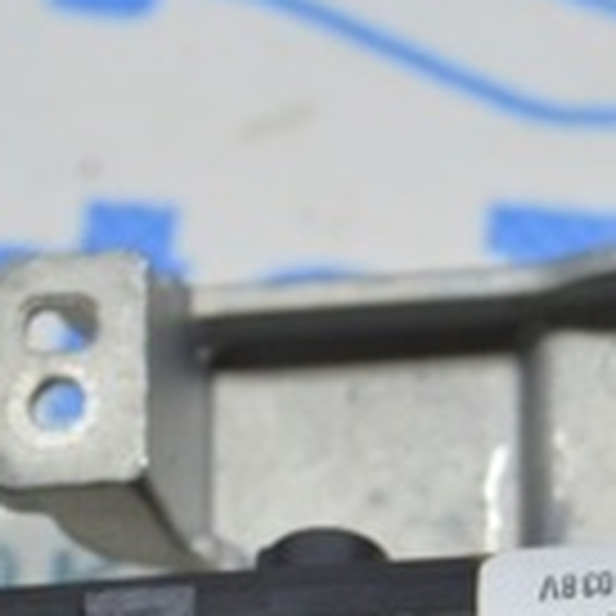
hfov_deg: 5.3
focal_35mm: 328
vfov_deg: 5.3
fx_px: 6603
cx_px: 728
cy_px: 506
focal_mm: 55
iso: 400
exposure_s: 1/20
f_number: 5.6
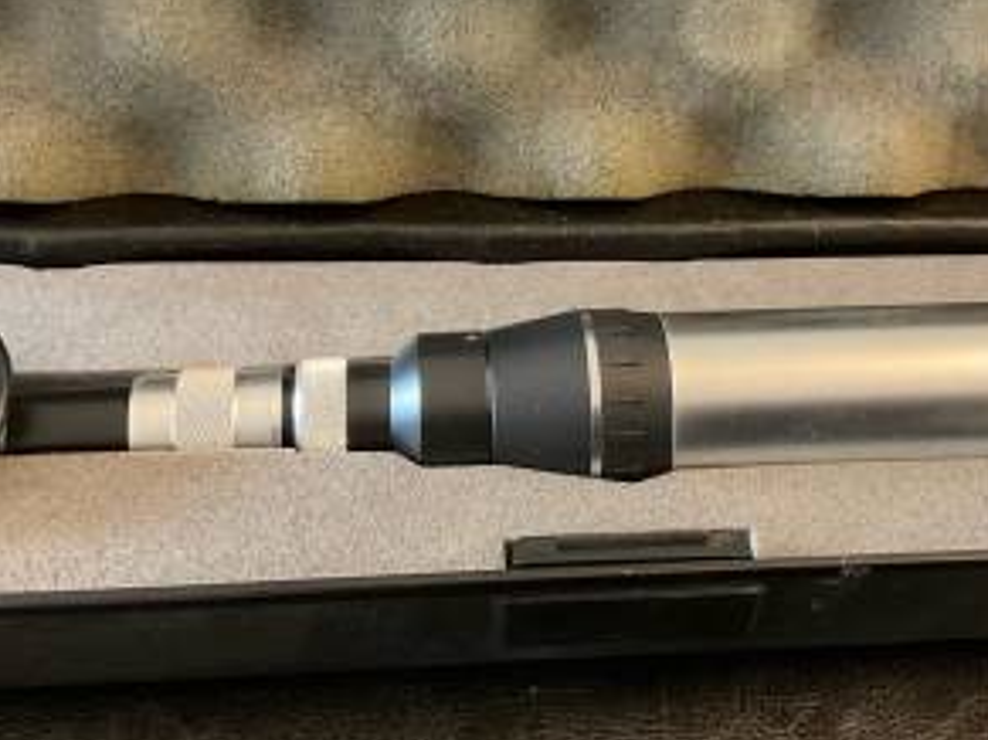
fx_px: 1598
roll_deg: -7.2
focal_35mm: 56
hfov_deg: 34.2
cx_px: 625
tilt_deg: -42.1
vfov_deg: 25.6
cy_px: 151
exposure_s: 1/25
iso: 250
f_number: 1.8
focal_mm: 3
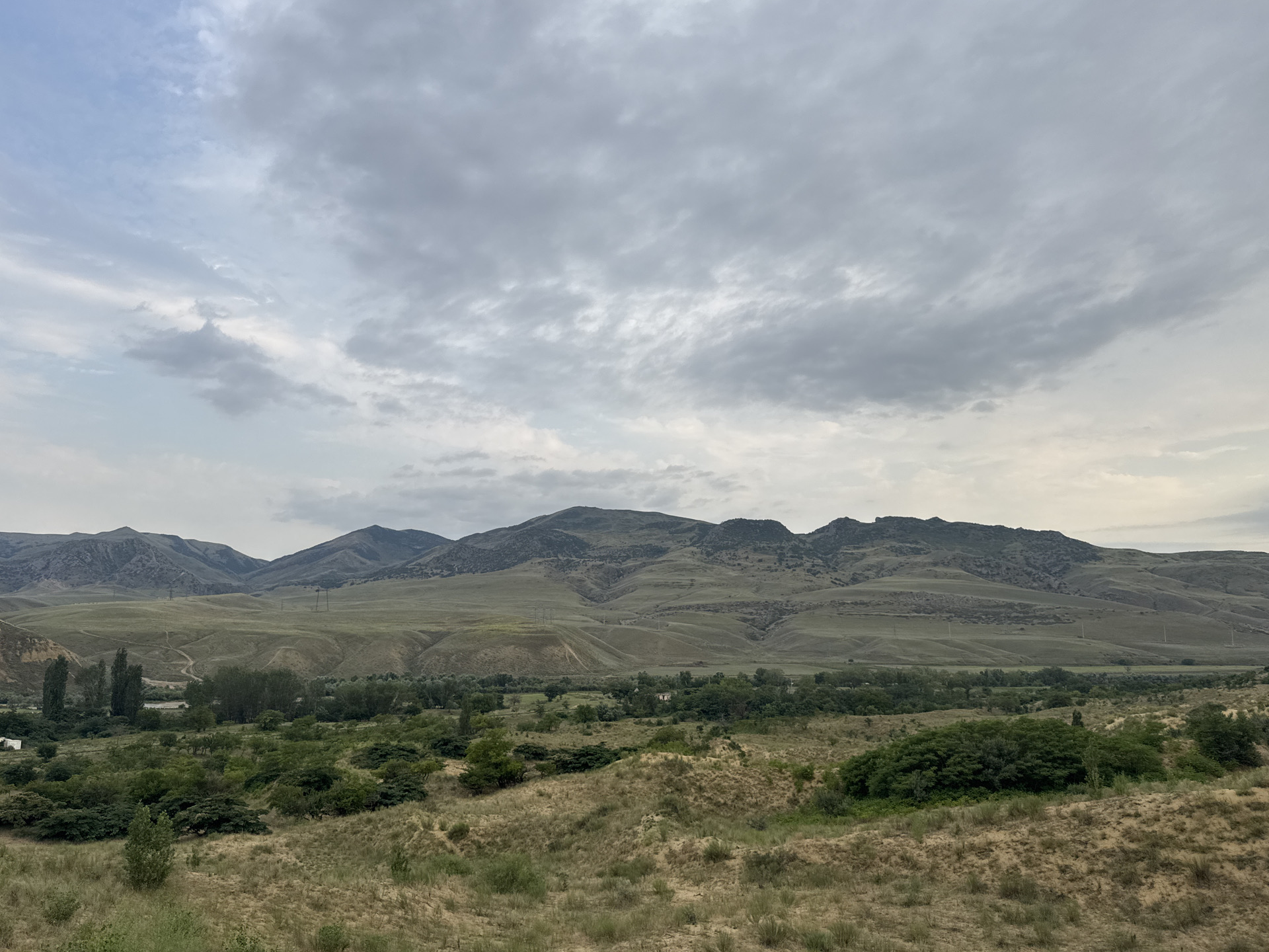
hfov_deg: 69.4
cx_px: 613
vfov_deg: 54.9
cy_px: 470
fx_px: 916
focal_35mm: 25
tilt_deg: +9.0
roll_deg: -0.5
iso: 80
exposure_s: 1/2415
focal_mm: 6.76
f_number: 1.78
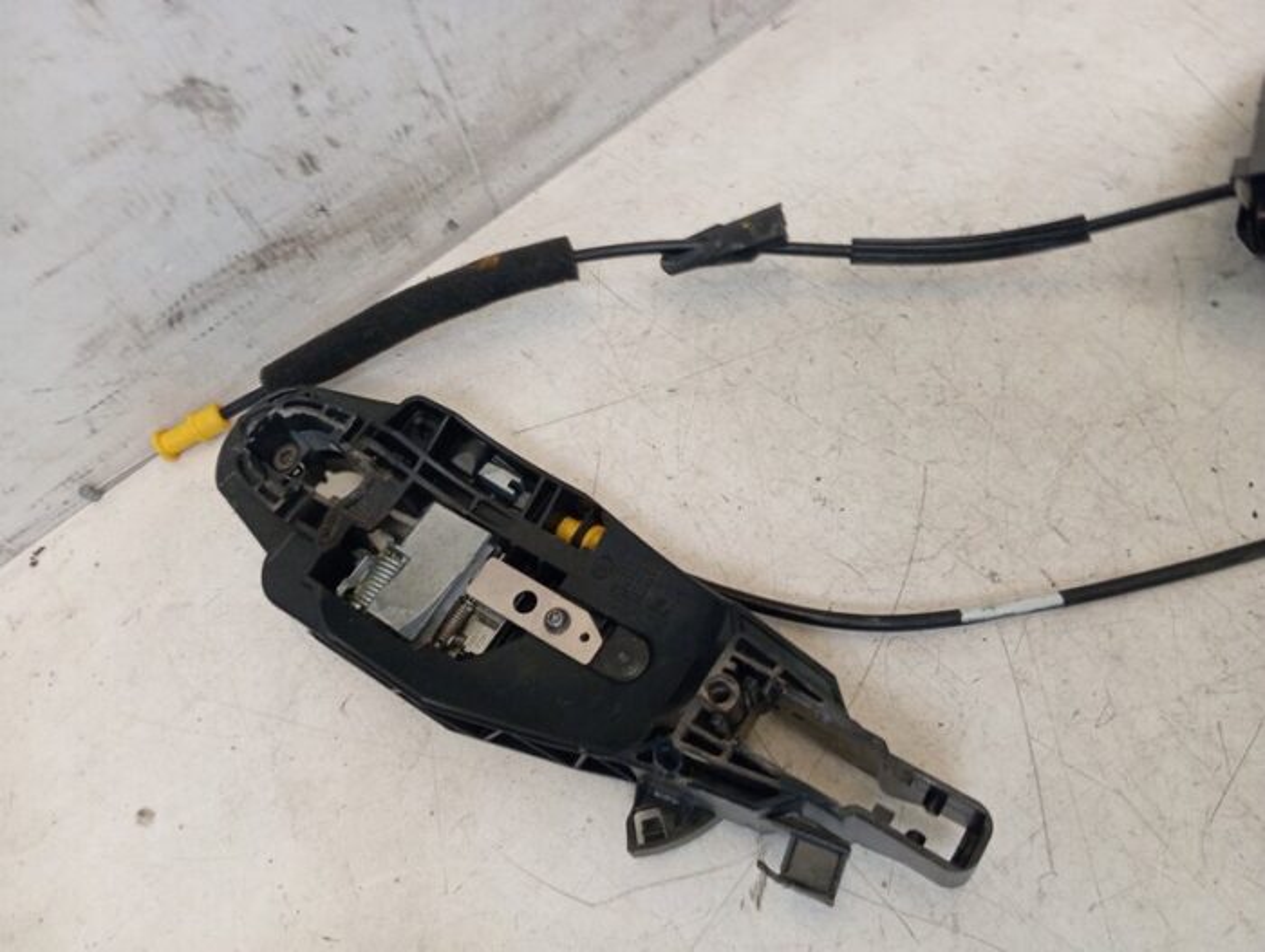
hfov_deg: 63.4
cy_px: 476
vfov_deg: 49.9
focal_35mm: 28
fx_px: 1025
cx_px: 632
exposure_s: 1/33.3
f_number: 1.8
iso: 775
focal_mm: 4.22
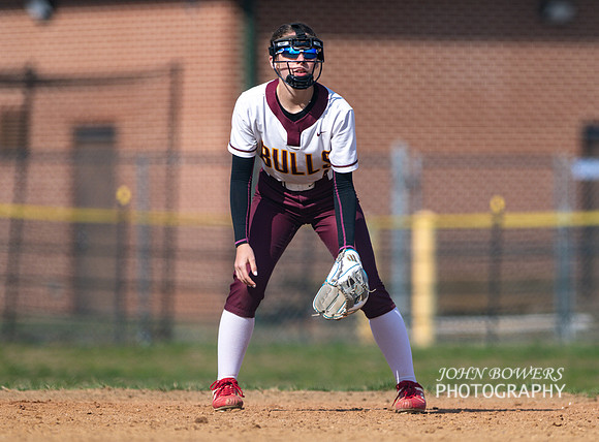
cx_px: 276
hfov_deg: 4.0
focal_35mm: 500
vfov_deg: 2.9
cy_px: 207
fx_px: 8609
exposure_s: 1/3200
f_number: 2.8
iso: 110
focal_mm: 300
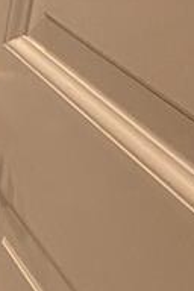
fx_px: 736
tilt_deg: -16.0
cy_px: -44
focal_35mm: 91
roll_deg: -0.7
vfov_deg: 21.1
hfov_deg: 10.0
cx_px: -427
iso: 200
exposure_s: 1/60
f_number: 2.2
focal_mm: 2.22
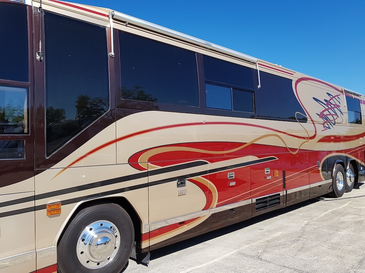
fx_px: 274
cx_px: 182
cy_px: 136
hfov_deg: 67.3
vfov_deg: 53.1
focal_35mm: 26
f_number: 1.7
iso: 50
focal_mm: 4.2
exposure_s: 1/1840
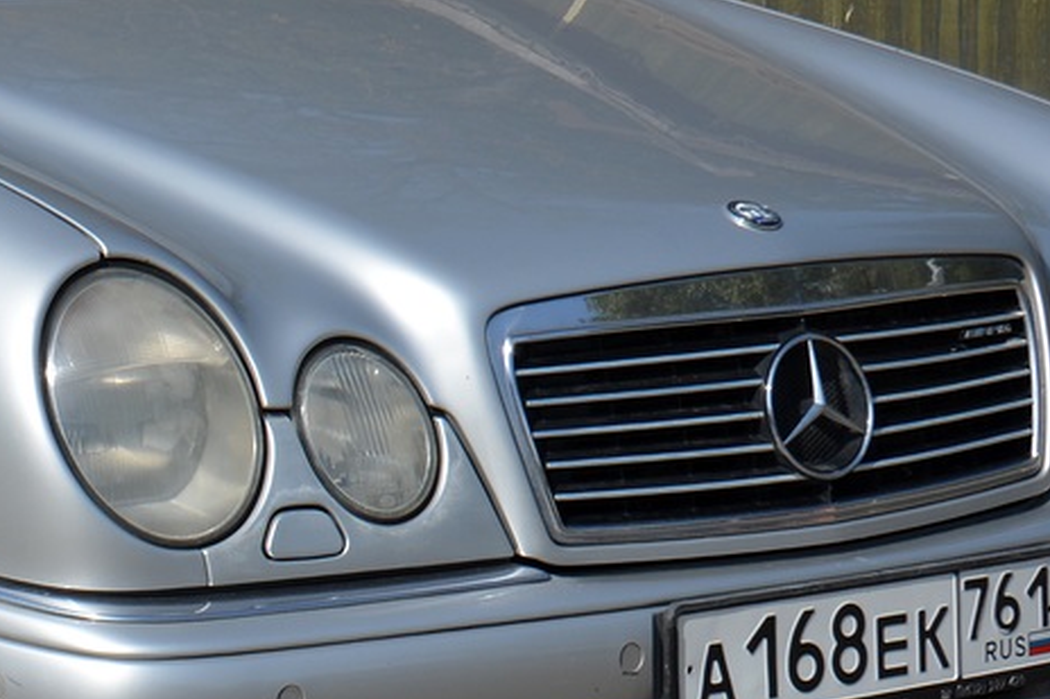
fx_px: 3673
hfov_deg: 16.0
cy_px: 112
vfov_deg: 10.8
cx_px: 38
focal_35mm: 126
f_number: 8
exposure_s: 1/250
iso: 100
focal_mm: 26
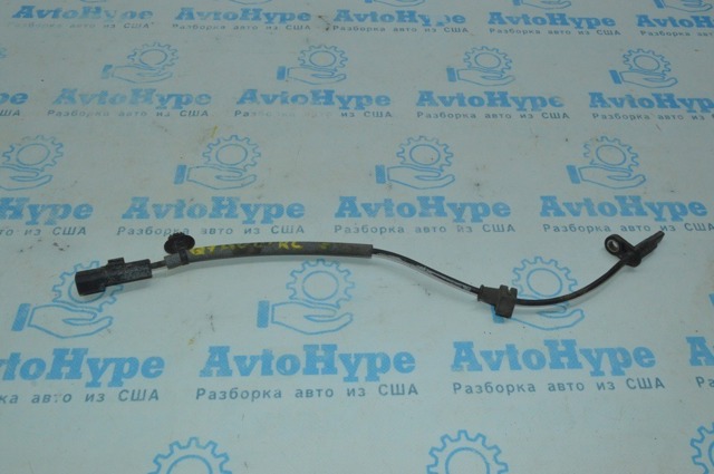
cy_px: 237
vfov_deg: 39.9
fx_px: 654
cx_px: 357
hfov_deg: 57.3
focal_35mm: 33
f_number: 16
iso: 2200
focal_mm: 22
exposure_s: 1/125
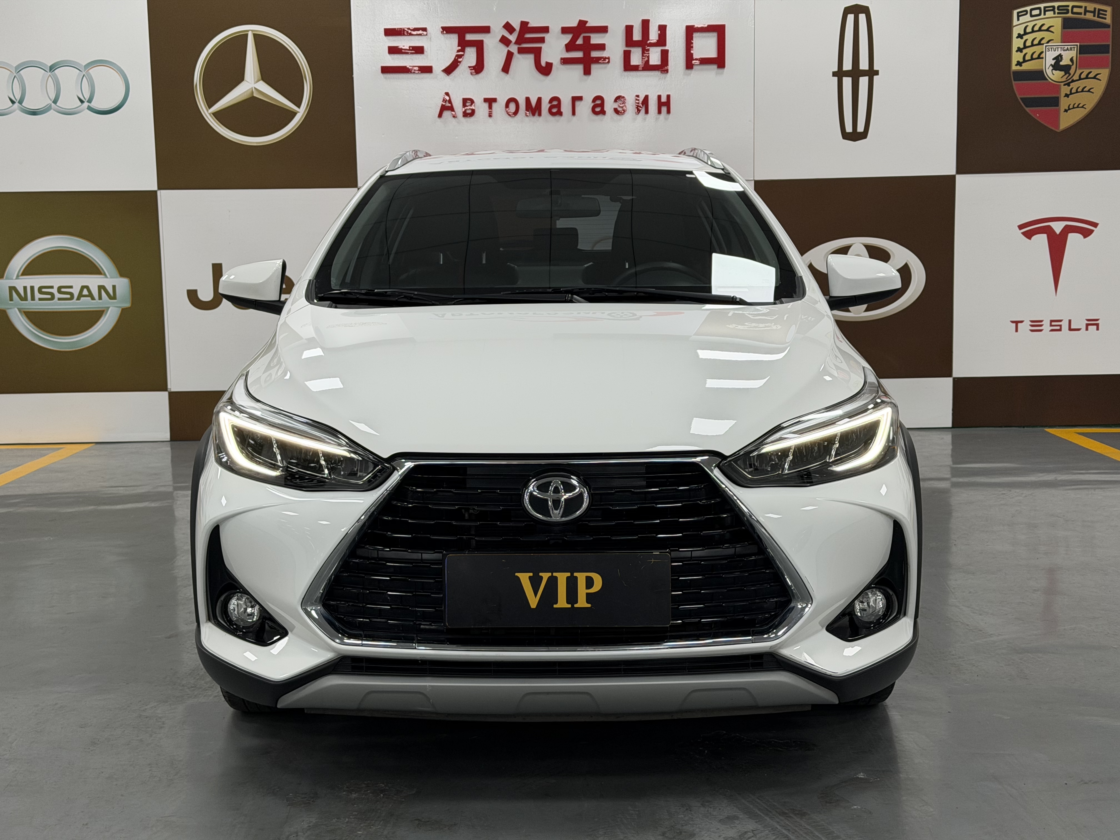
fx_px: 1553
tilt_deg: -6.9
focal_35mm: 48
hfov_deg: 39.7
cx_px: 560
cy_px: 420
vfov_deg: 30.3
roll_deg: +1.2
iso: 160
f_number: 1.78
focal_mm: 6.76
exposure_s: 1/90
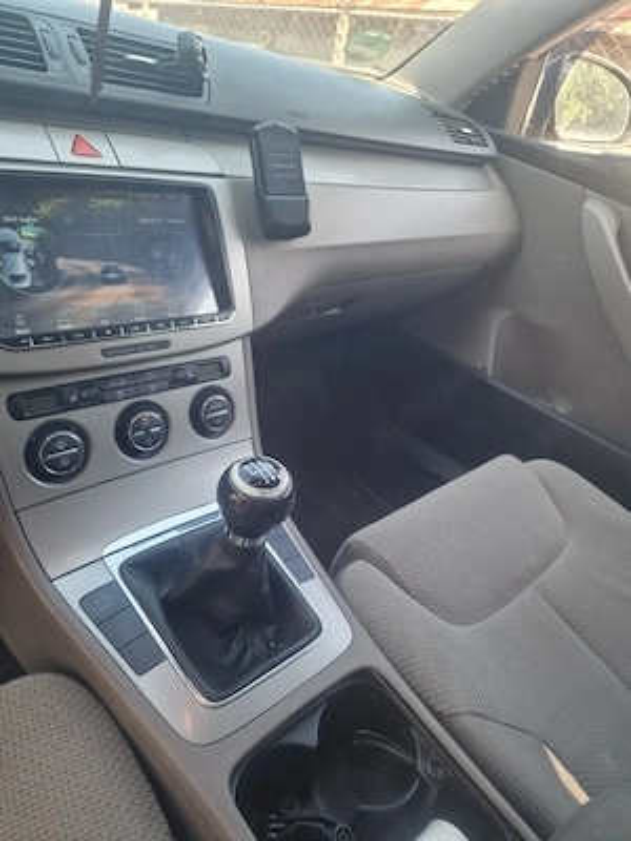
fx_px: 559
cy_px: 420
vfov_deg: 73.9
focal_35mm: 23
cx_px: 316
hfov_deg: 58.9
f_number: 1.8
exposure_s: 1/182
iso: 80
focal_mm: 6.4
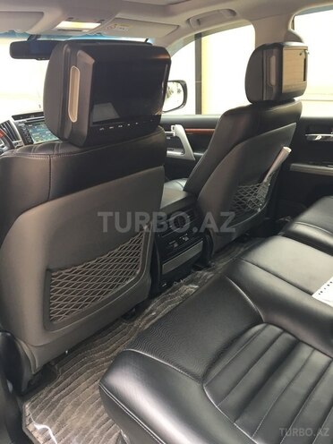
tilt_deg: -21.4
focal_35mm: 29
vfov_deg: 61.7
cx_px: 166
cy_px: 222
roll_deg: +2.5
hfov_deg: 48.2
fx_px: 372
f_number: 2.2
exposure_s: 1/33
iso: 50
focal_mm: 4.15
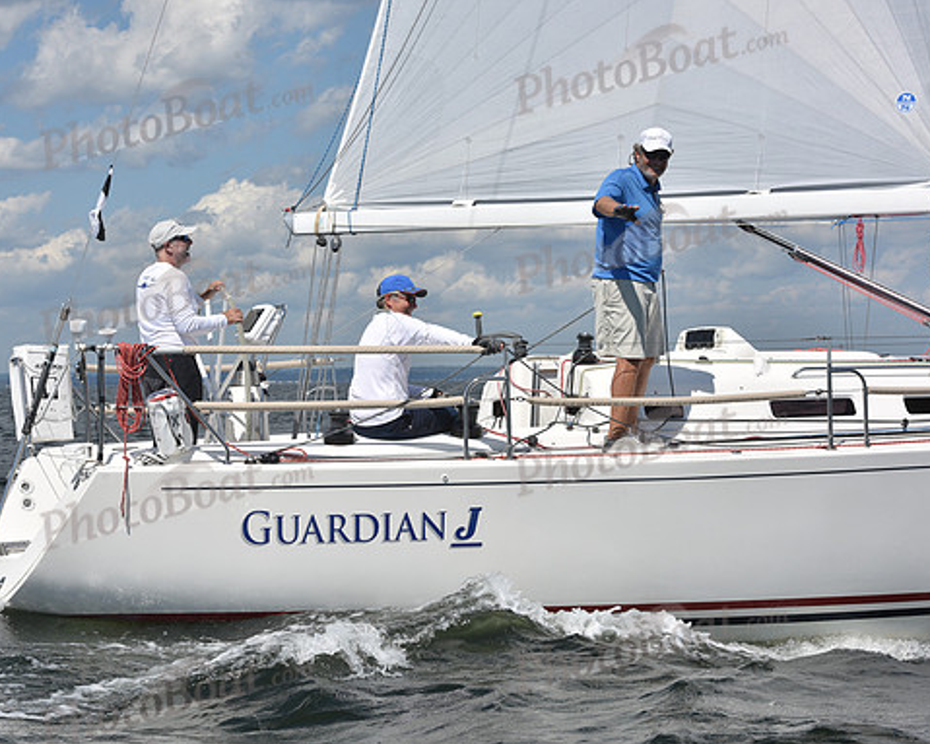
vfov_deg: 16.9
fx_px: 2504
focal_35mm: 91
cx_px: 415
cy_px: 372
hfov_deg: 21.0
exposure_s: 1/1250
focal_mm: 80
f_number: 11
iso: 320
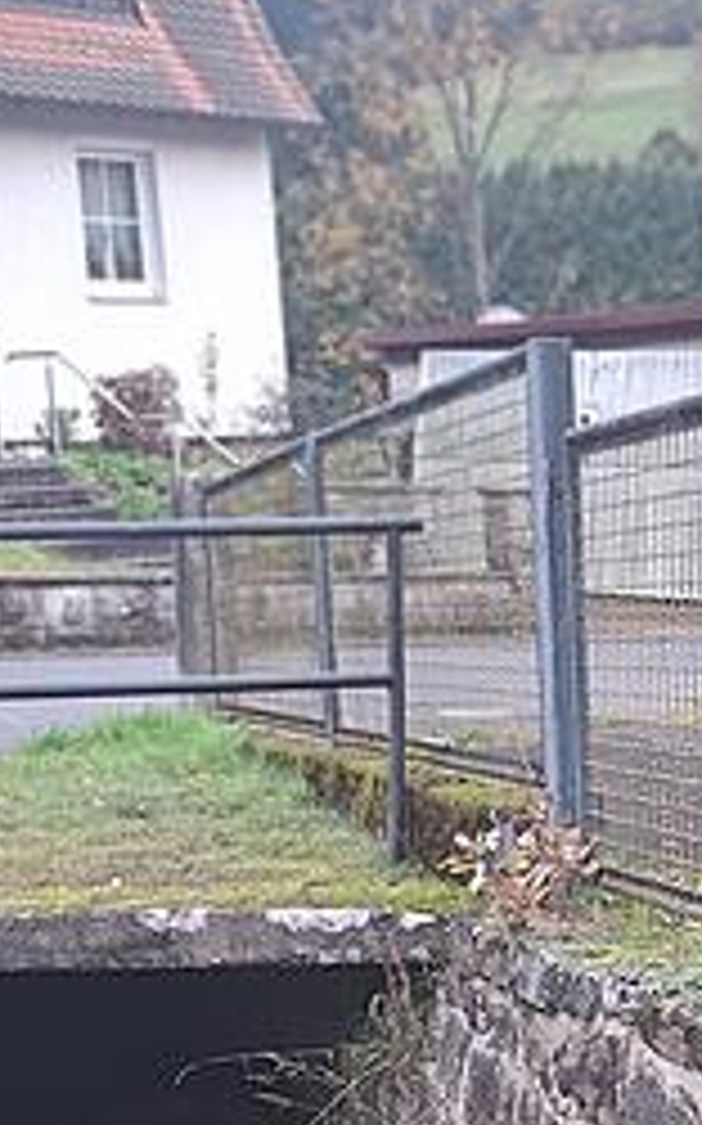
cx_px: 693
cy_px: 1143
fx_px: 2390
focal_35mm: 78
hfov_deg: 16.4
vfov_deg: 25.1
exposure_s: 1/50
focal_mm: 5.54
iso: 250
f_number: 1.8
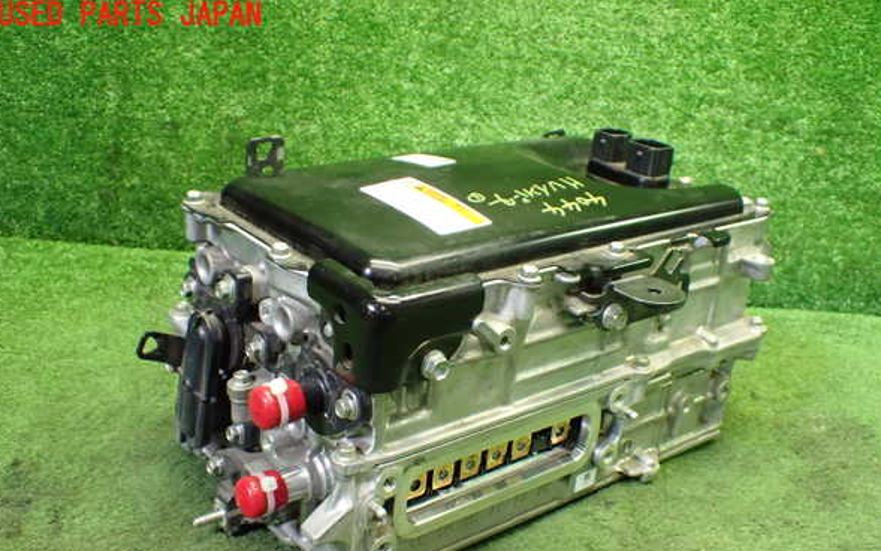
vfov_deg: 31.1
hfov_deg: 48.2
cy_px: 334
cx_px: 438
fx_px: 984
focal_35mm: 41
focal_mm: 6.83
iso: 800
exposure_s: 1/50
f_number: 2.7
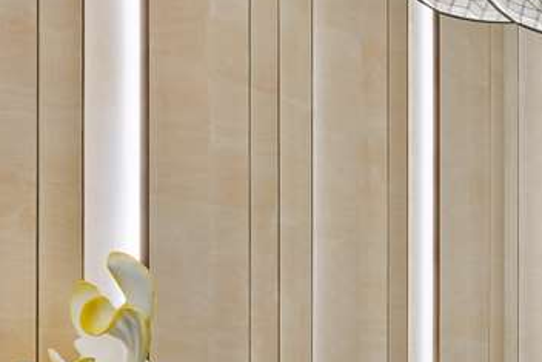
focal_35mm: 81
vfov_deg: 16.8
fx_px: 1220
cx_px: 377
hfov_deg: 24.9
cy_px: 88
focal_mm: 19
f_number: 11
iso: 64
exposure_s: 1
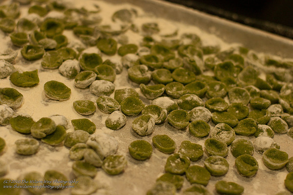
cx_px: 146
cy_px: 98
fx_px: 610
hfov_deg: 27.0
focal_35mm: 75
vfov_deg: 18.1
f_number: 2.8
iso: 800
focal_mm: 50
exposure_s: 1/125
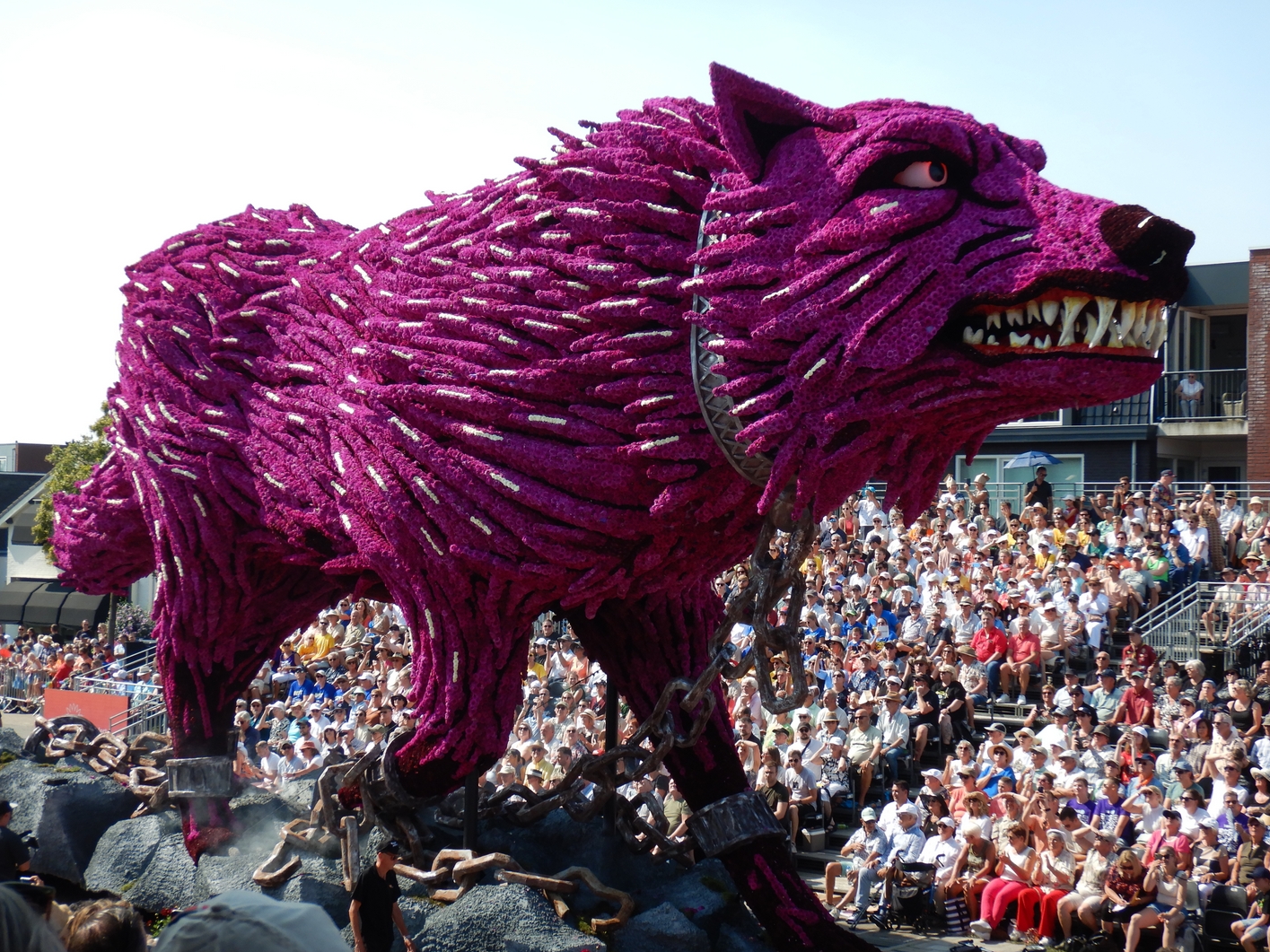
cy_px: 470
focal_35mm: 57
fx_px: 2091
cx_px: 641
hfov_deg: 33.8
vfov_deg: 25.7
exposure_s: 1/500
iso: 125
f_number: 4.4
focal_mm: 10.1
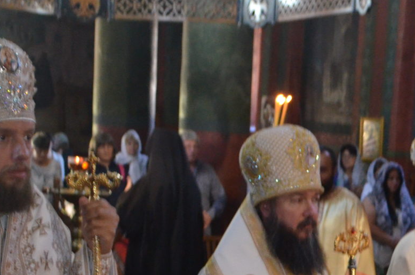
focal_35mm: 79
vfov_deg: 16.9
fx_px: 909
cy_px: 257
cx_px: 361
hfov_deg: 25.1
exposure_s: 1/60
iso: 2500
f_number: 3.8
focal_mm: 20
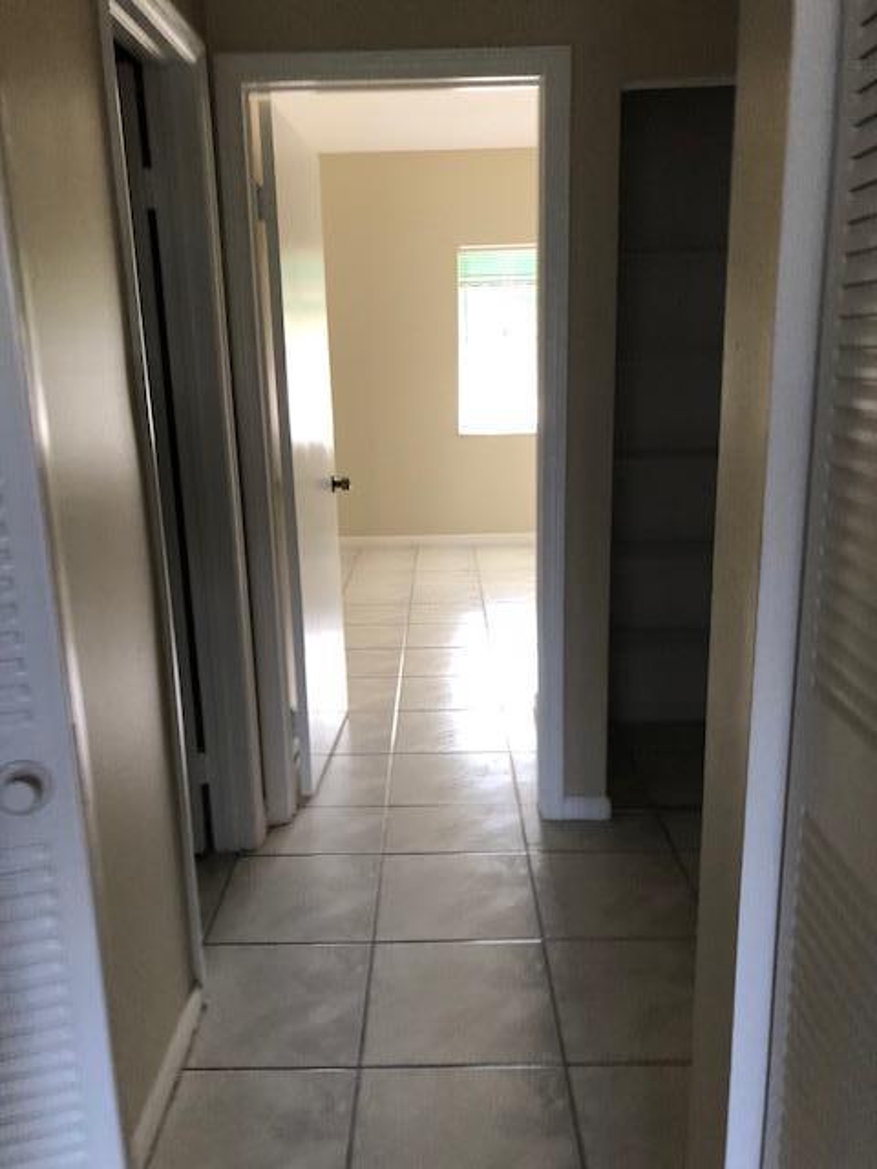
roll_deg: +1.0
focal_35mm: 28
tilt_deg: -15.9
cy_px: 584
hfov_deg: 49.7
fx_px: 946
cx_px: 438
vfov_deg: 63.4
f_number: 1.8
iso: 50
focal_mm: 4
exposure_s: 1/15
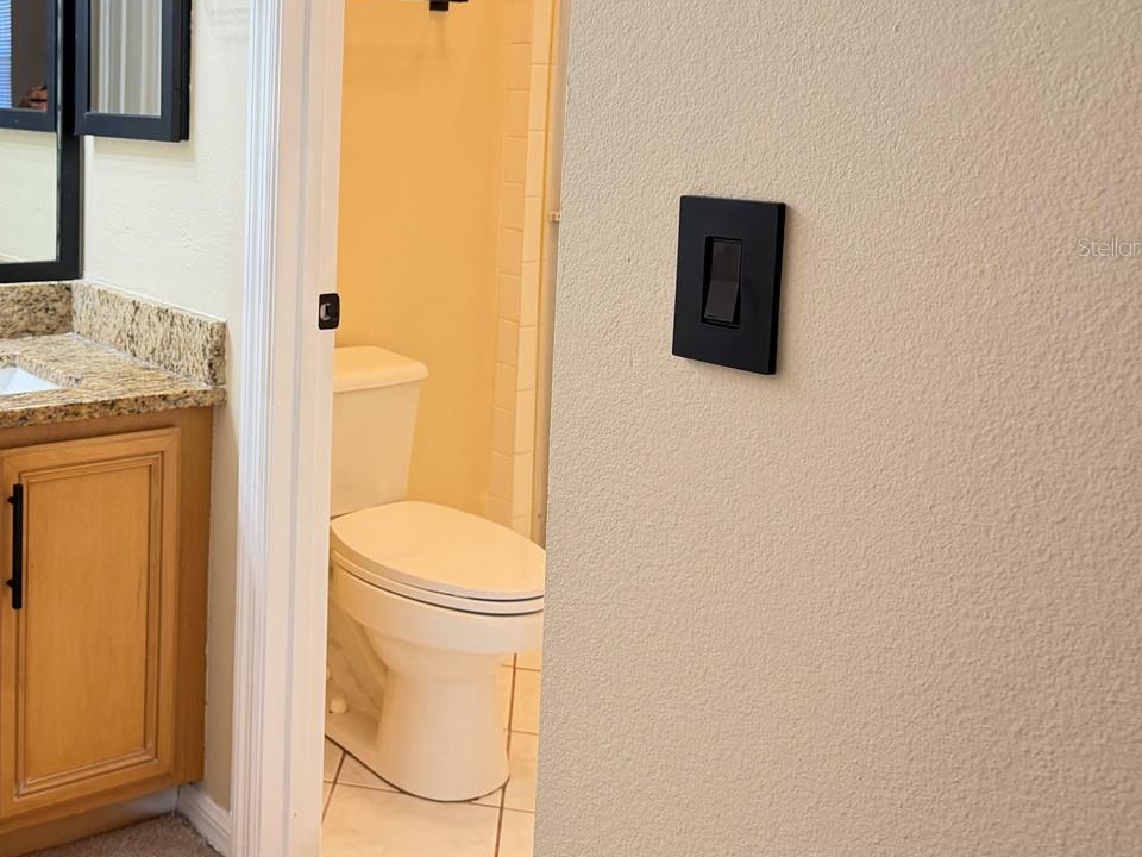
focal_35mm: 40
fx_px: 1320
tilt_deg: -7.0
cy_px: 246
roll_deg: -0.7
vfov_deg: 35.4
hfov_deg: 44.6
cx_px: 238
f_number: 1.78
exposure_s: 1/60
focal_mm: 6.76
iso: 250
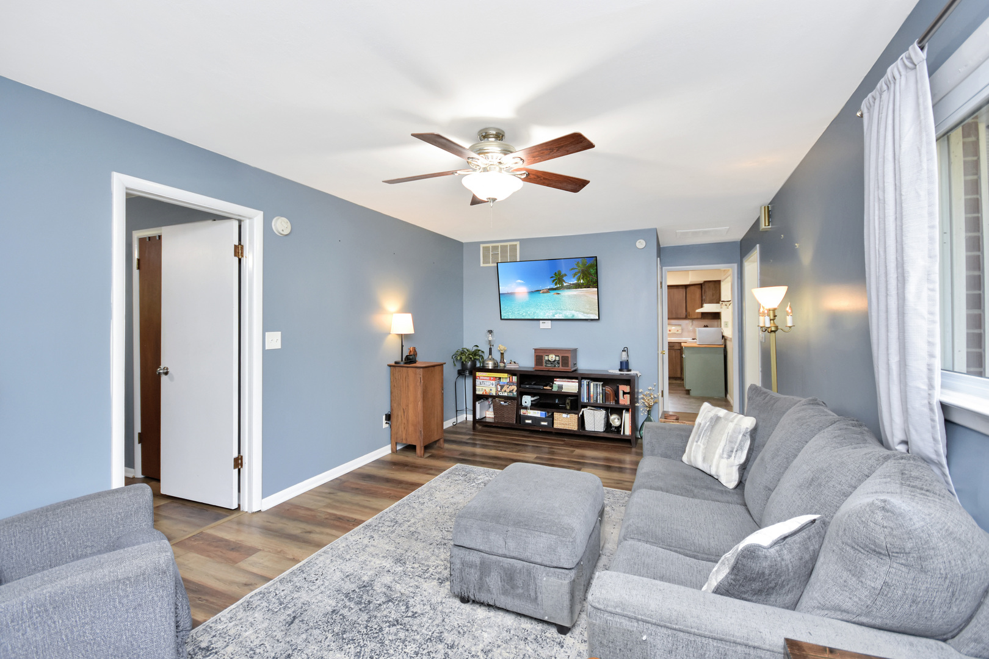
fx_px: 412
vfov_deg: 77.3
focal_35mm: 15
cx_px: 494
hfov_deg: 100.4
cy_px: 330
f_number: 4
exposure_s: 1/60
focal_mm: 10
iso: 450
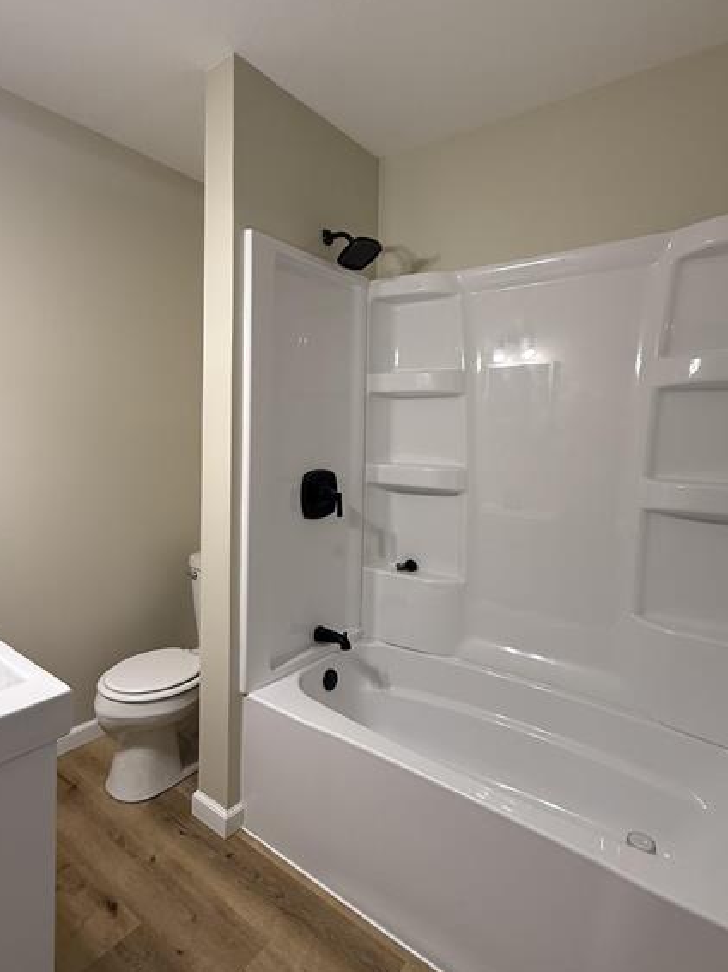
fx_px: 533
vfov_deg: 84.6
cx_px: 345
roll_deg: -2.3
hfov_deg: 68.6
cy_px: 457
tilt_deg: -2.6
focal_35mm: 19
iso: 160
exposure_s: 1/120
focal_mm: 2.22
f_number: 2.2
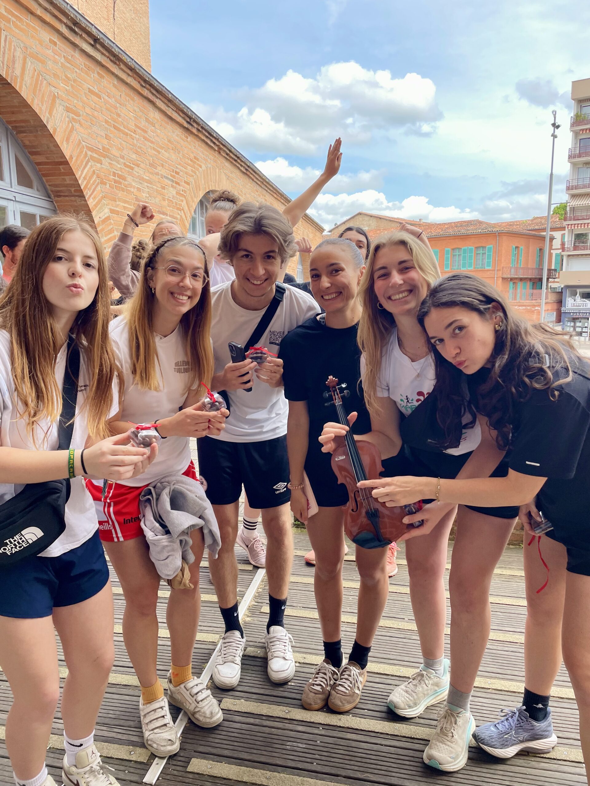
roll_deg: +0.6
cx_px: 295
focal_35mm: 26
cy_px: 393
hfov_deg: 53.1
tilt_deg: -9.4
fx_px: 591
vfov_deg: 67.3
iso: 32
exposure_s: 1/465
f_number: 1.6
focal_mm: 4.2
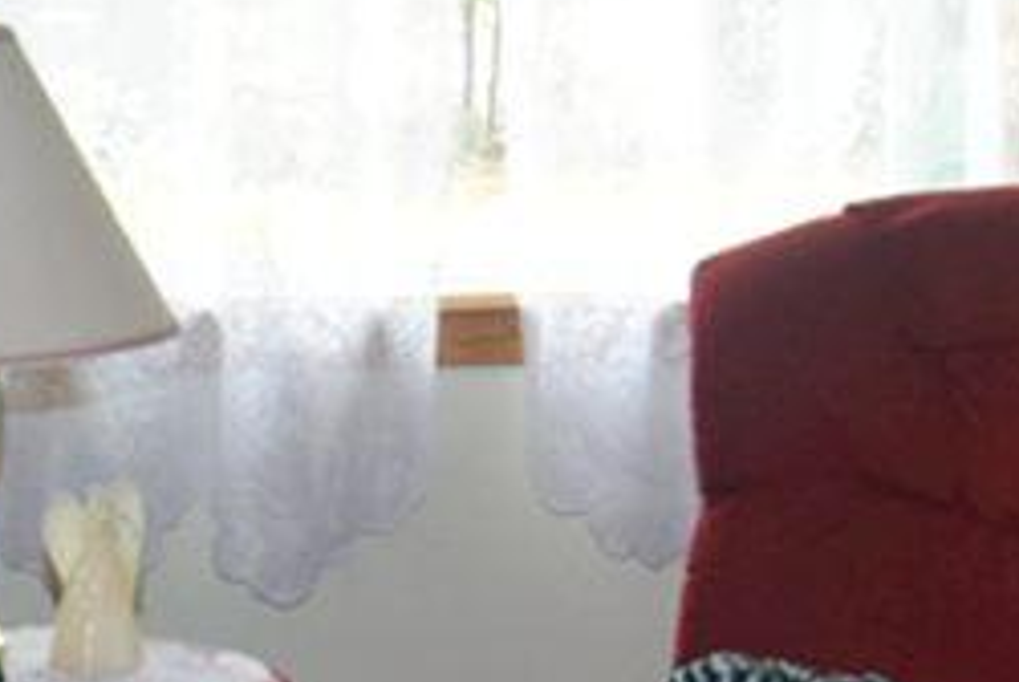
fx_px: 5583
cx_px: 321
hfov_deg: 10.4
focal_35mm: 197
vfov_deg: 7.0
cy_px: 666
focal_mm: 22
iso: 800
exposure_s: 1/125
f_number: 5.6
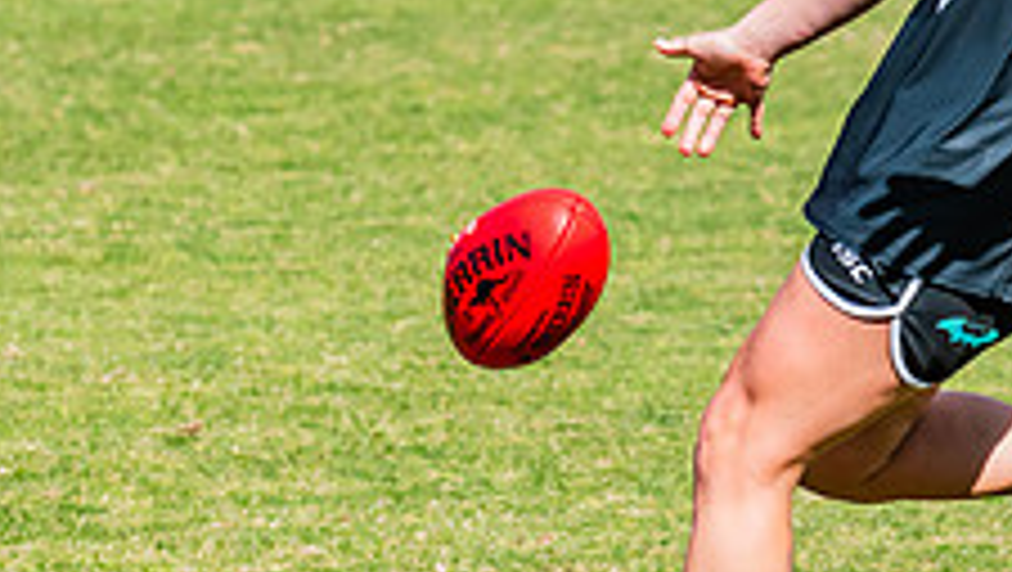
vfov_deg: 2.2
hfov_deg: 4.0
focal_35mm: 543
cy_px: 226
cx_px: 973
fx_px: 14583
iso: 800
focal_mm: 170
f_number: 9
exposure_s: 1/1600
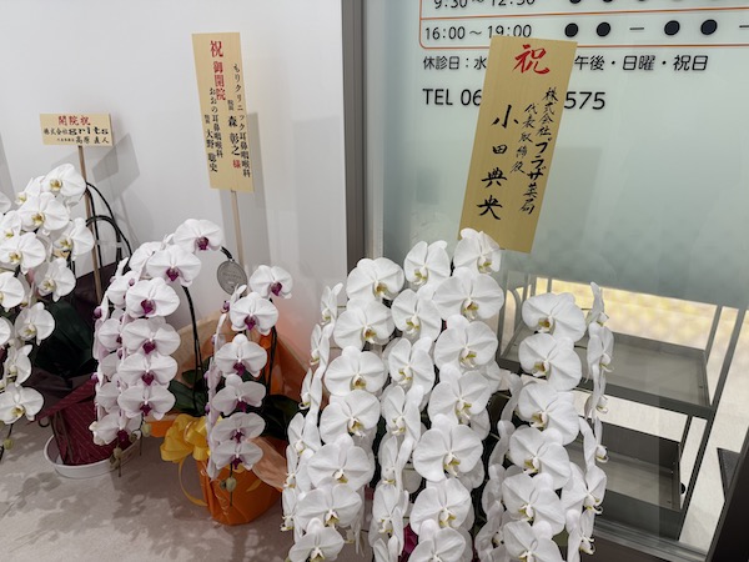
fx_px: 519
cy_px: 281
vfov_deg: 56.8
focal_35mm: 24
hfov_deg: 71.6
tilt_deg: -21.1
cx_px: 374
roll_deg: +0.3
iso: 80
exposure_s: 1/120
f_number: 1.78
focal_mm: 6.76
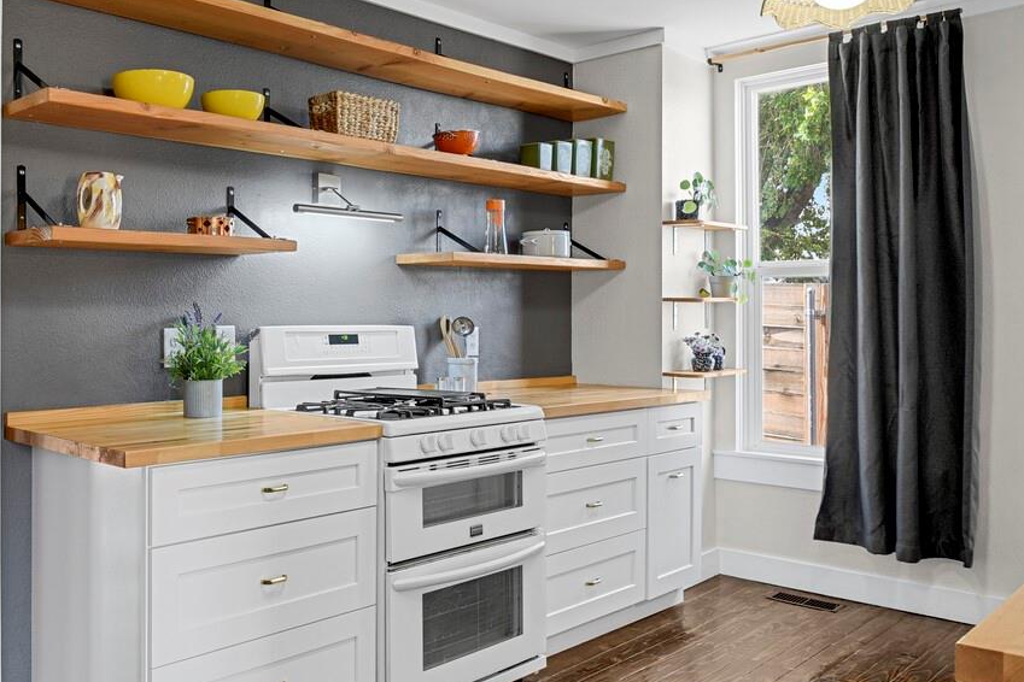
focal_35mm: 32
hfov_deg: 56.3
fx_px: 910
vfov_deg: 41.1
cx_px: 279
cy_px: 311
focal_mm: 17
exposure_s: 3
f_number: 8
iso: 250
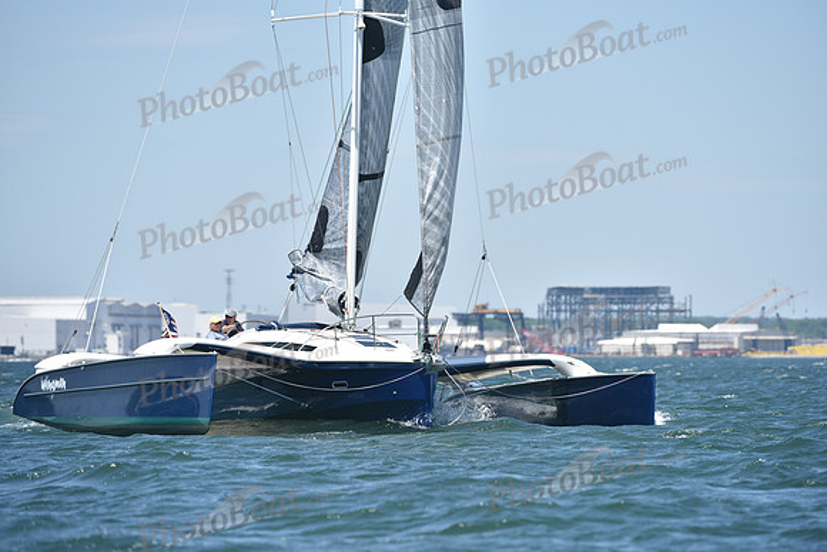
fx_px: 7812
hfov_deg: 6.1
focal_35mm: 340
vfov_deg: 4.0
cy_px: 276
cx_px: 414
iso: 250
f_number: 5.6
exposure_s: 1/1000
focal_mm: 340
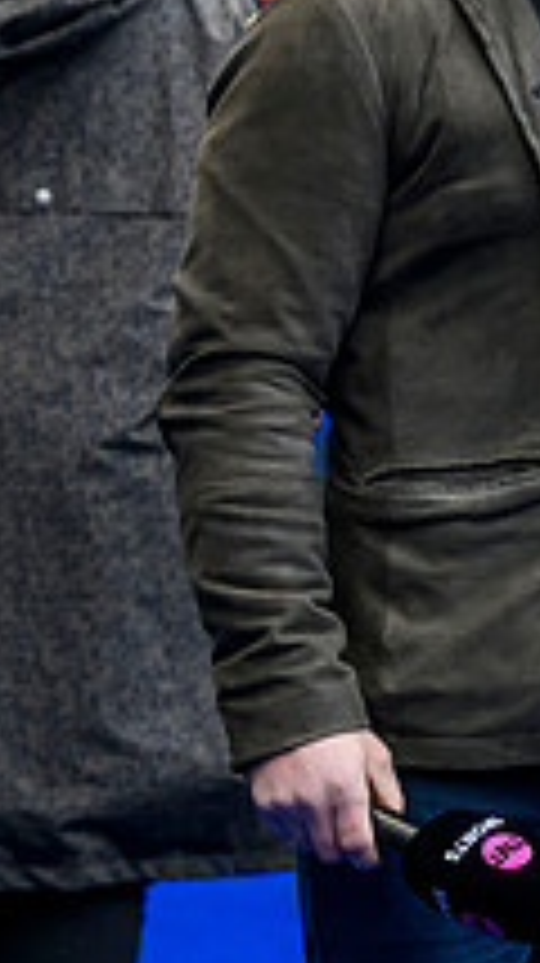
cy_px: 55
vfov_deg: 7.1
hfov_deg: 3.9
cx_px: 1158
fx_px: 7782
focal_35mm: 305
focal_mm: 83
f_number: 4
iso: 3200
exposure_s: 1/1250
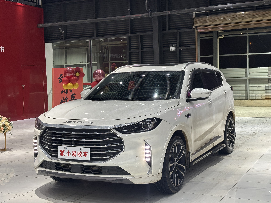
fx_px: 407
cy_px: 102
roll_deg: +2.3
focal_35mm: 52
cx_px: 136
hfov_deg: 36.8
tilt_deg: -4.0
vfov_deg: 28.0
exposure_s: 1/50
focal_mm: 5.96
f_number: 1.6
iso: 100
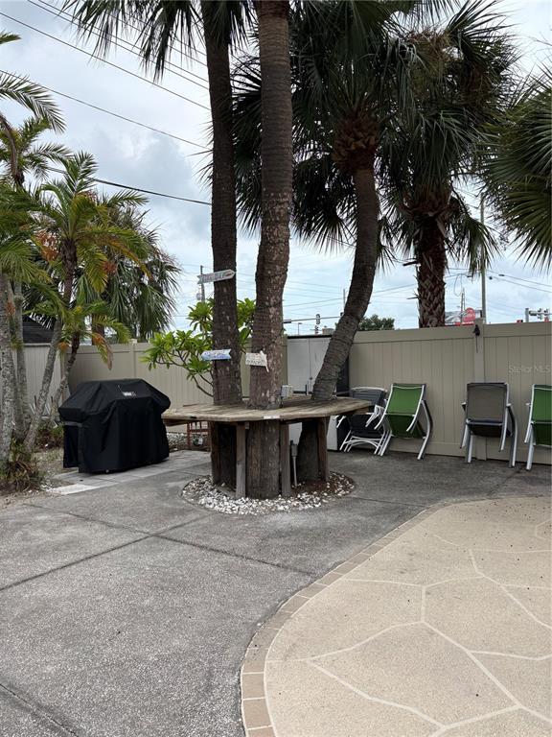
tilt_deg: -0.4
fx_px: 553
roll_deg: +1.6
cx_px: 276
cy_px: 368
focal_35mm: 26
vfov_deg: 67.3
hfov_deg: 53.1
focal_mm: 5.96
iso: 50
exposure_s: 1/895
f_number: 1.6
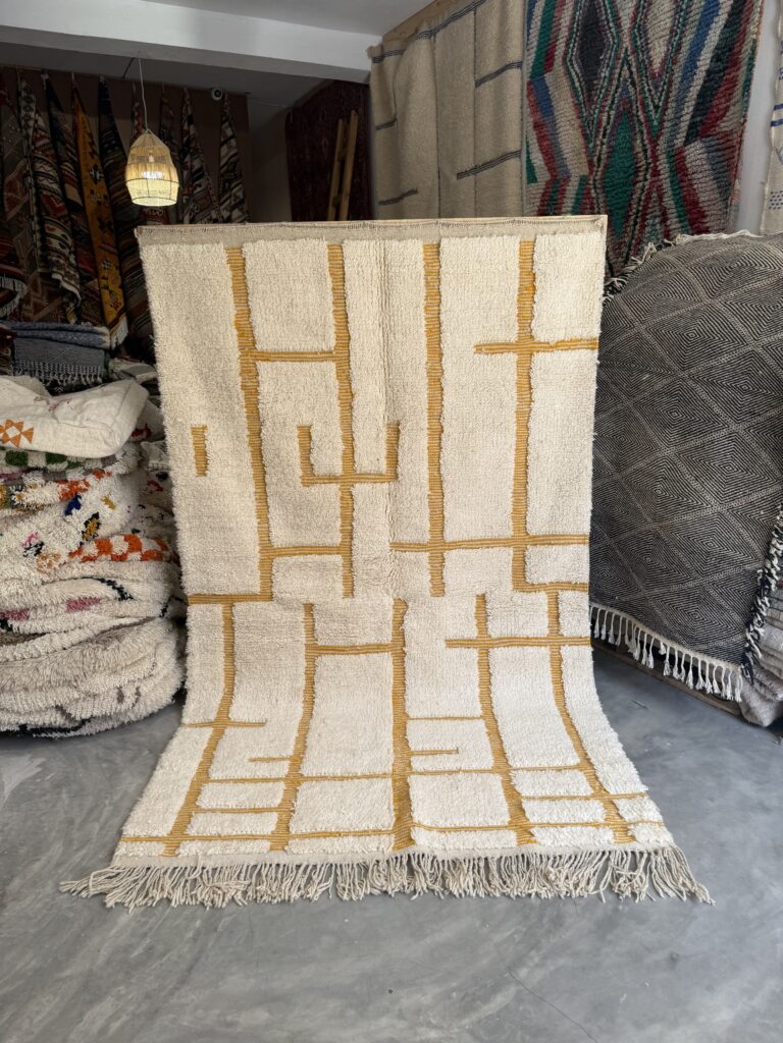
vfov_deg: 71.6
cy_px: 522
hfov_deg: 56.8
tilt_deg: -13.9
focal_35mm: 24
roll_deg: +1.9
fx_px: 724
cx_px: 392
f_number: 1.78
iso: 80
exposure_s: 1/367
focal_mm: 6.76
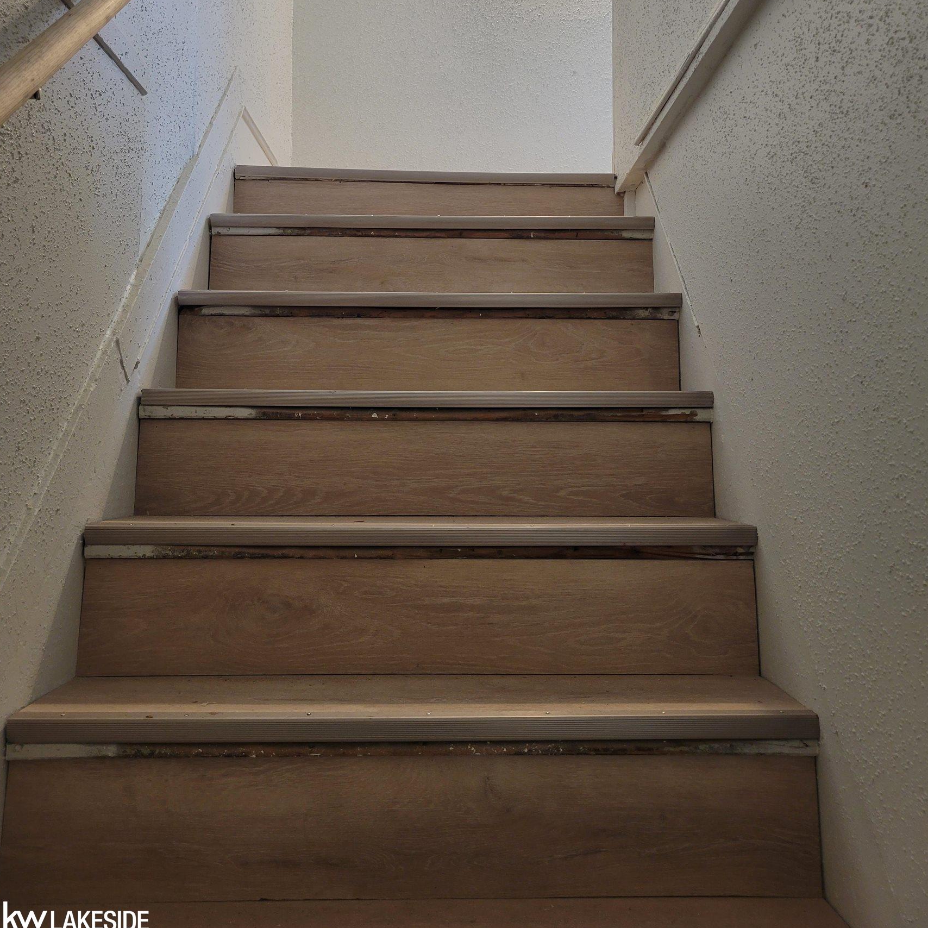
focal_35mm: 31
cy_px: 324
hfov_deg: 52.5
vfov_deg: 51.7
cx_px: 462
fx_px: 940
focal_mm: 5.4
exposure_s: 1/40
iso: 200
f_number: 1.8
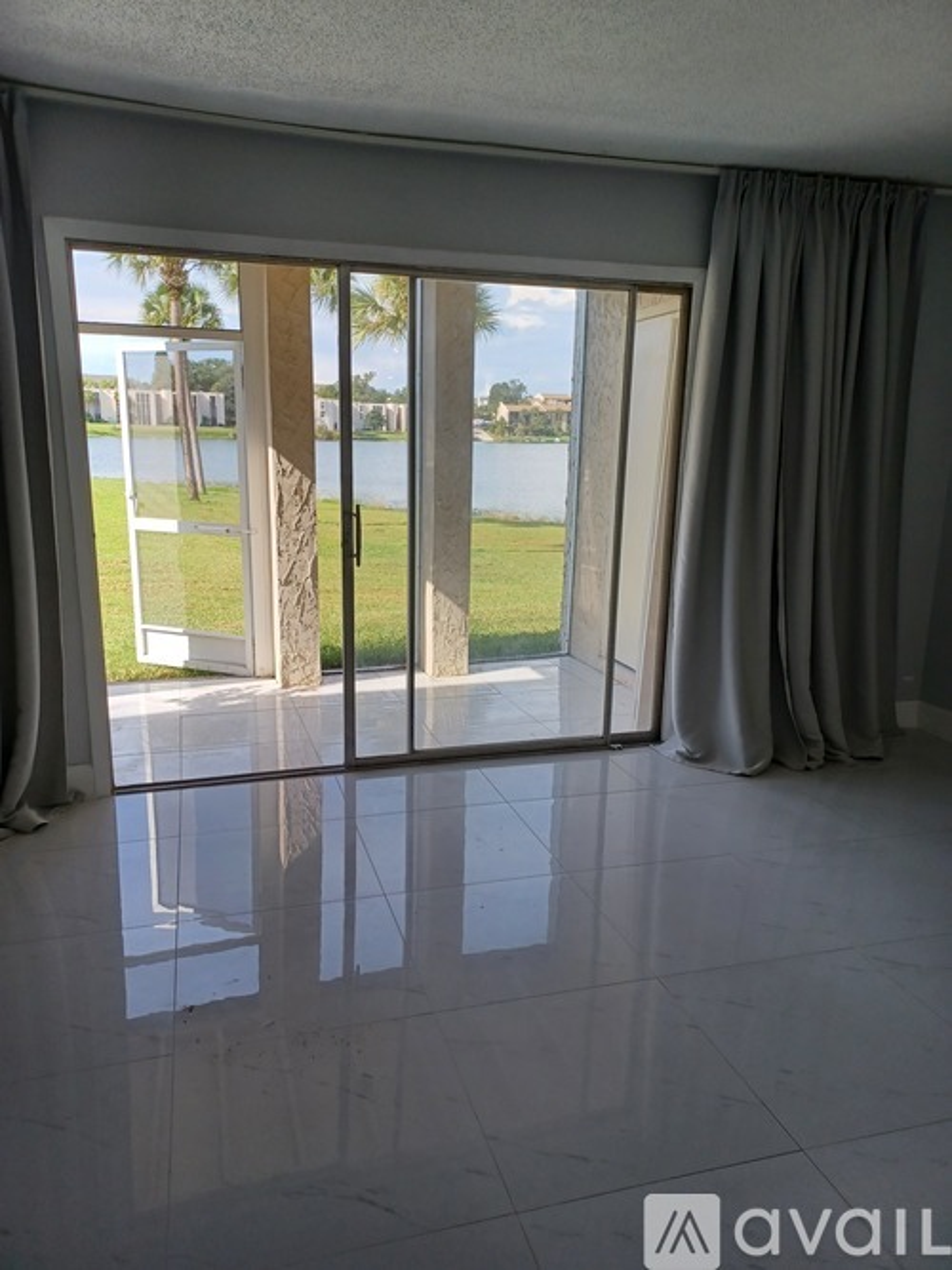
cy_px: 635
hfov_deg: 54.9
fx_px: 917
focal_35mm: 25
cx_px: 476
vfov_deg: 69.4
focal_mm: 4.6
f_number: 1.8
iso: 64
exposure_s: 1/120
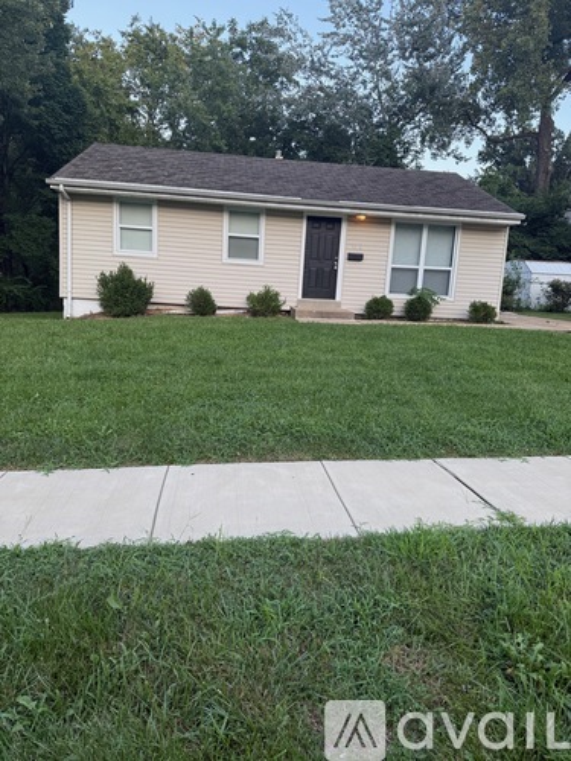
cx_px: 286
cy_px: 380
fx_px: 528
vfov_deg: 71.6
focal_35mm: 24
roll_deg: -3.1
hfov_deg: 56.8
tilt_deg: -8.4
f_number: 1.78
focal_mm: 6.76
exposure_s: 1/333
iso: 100
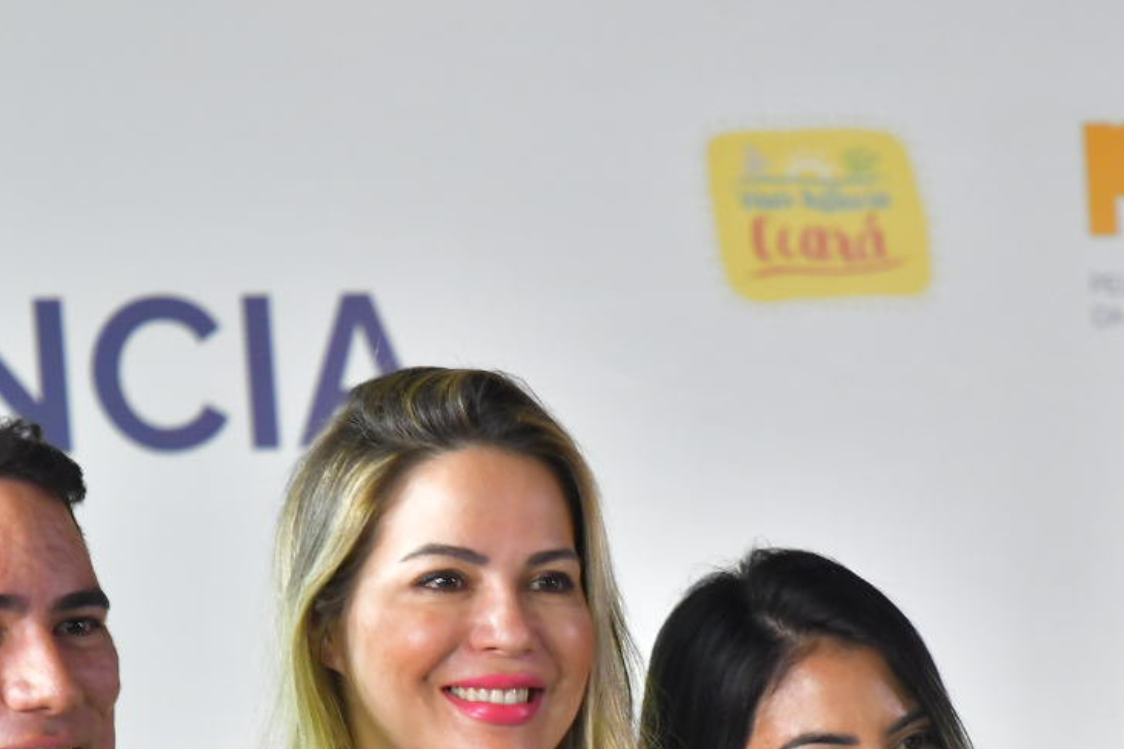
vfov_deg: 6.3
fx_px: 6745
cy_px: 814
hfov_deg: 9.5
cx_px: 718
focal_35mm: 216
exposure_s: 1/180
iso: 1600
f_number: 4
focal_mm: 65
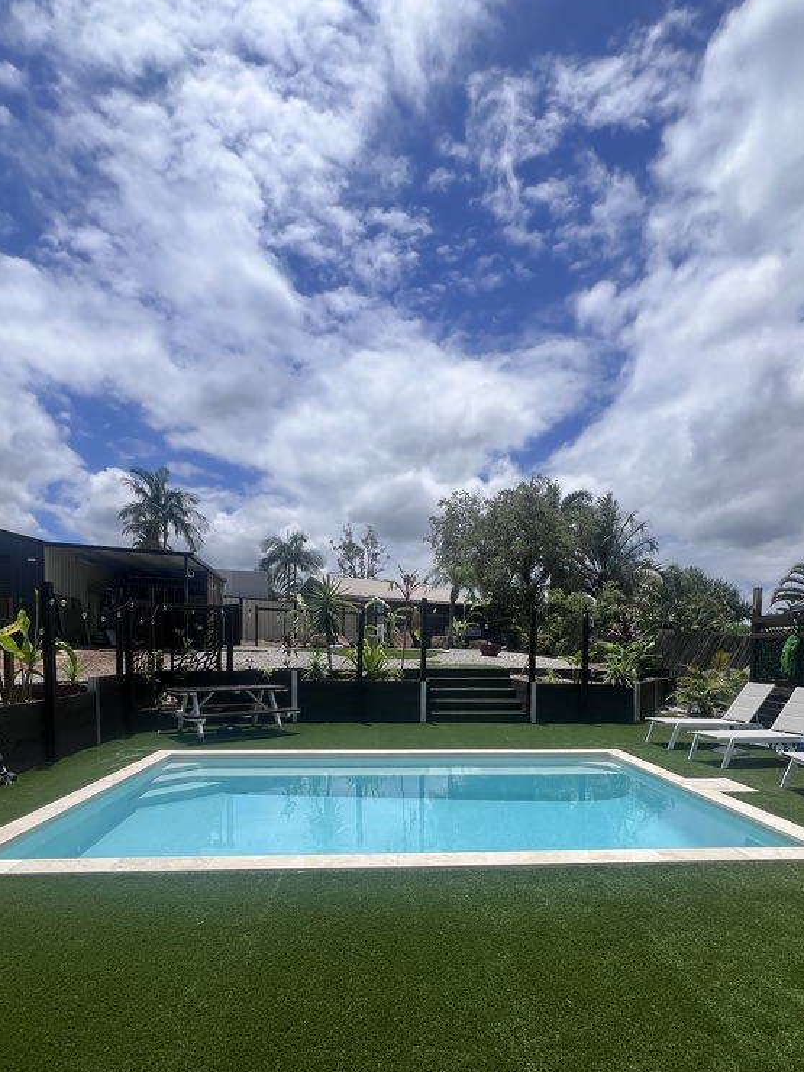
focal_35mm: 18
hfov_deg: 71.6
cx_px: 416
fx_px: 557
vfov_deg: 86.0
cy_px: 672
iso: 32
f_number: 1.8
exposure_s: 1/3922
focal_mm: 1.57
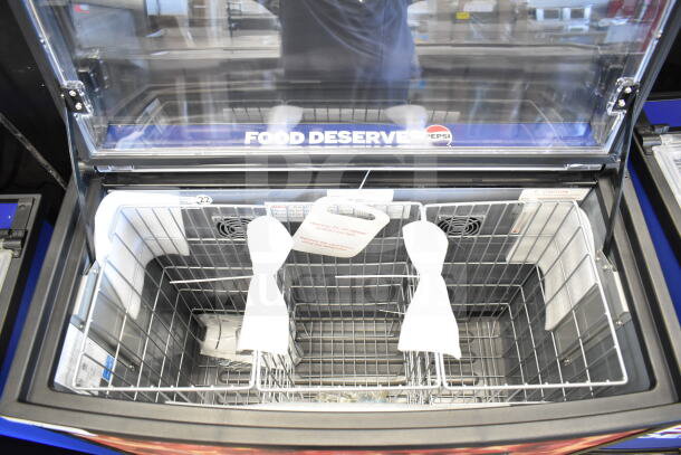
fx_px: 511
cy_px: 228
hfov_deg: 67.4
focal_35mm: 27
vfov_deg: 48.0
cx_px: 340
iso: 1600
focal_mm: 18
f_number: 3.5
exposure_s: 1/30
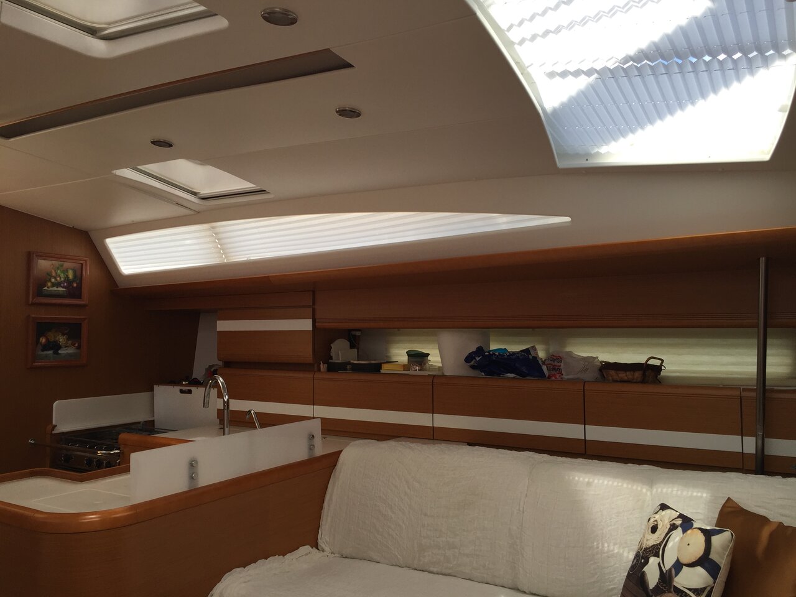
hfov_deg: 61.7
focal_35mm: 29
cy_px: 298
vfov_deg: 48.2
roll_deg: +0.4
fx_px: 667
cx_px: 398
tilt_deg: +2.6
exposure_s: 1/264
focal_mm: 4.15
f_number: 2.2
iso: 32
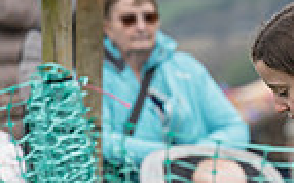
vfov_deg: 2.5
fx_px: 4250
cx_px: 297
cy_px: 440
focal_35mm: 531
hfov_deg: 4.0
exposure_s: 1/1600
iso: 400
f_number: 4
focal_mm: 110
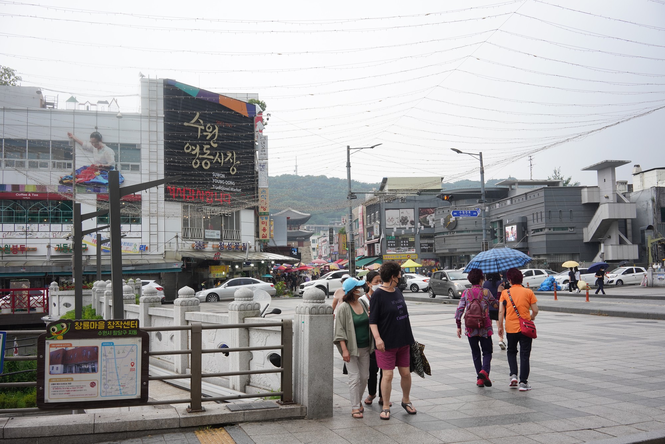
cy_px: 222
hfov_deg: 54.4
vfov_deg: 37.9
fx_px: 647
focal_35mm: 35
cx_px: 332
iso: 800
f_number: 14
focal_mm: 35
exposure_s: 1/100
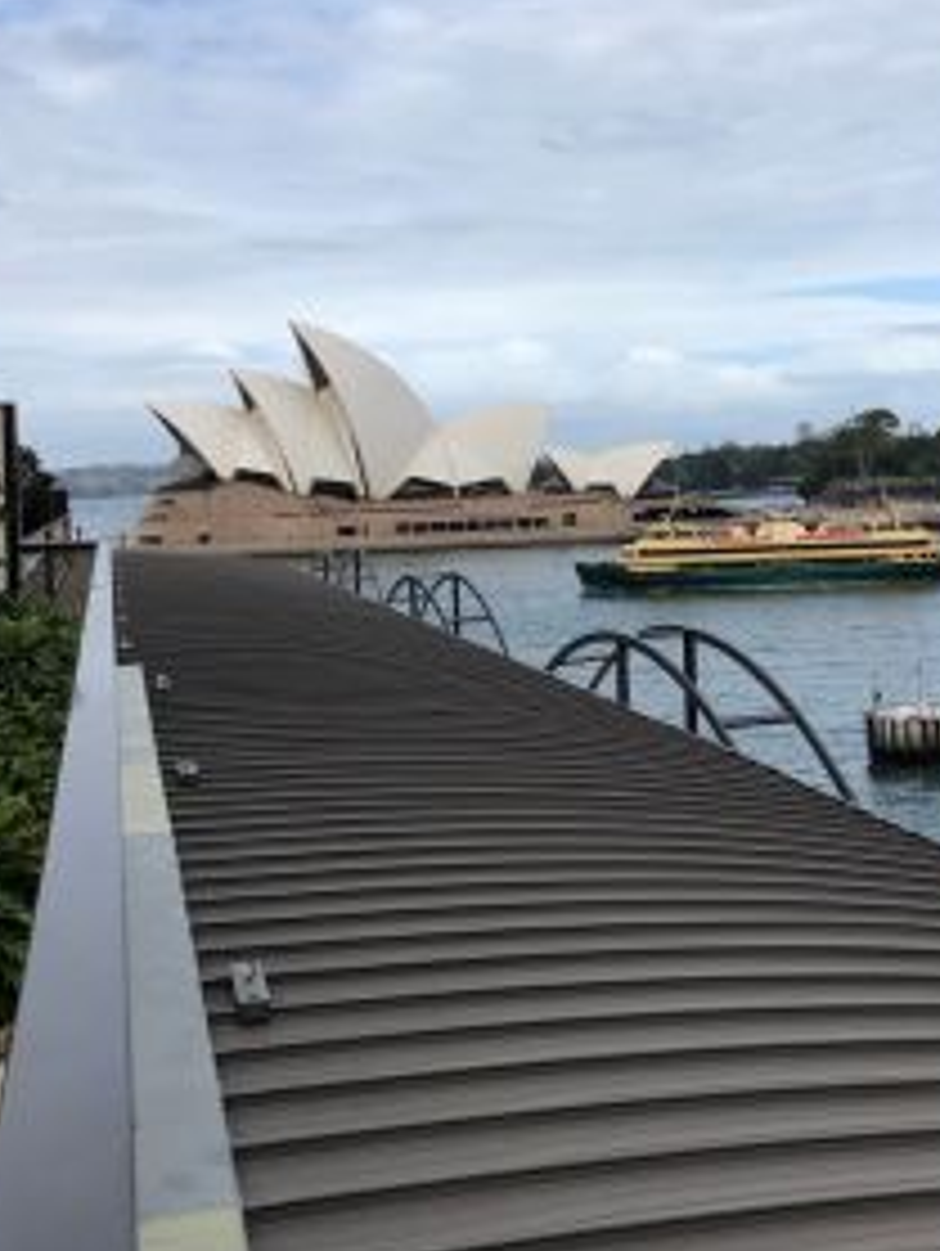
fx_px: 1699
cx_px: 715
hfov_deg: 30.4
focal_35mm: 47
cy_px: 448
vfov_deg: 40.0
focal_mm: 4
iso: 20
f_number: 1.8
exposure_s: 1/1946
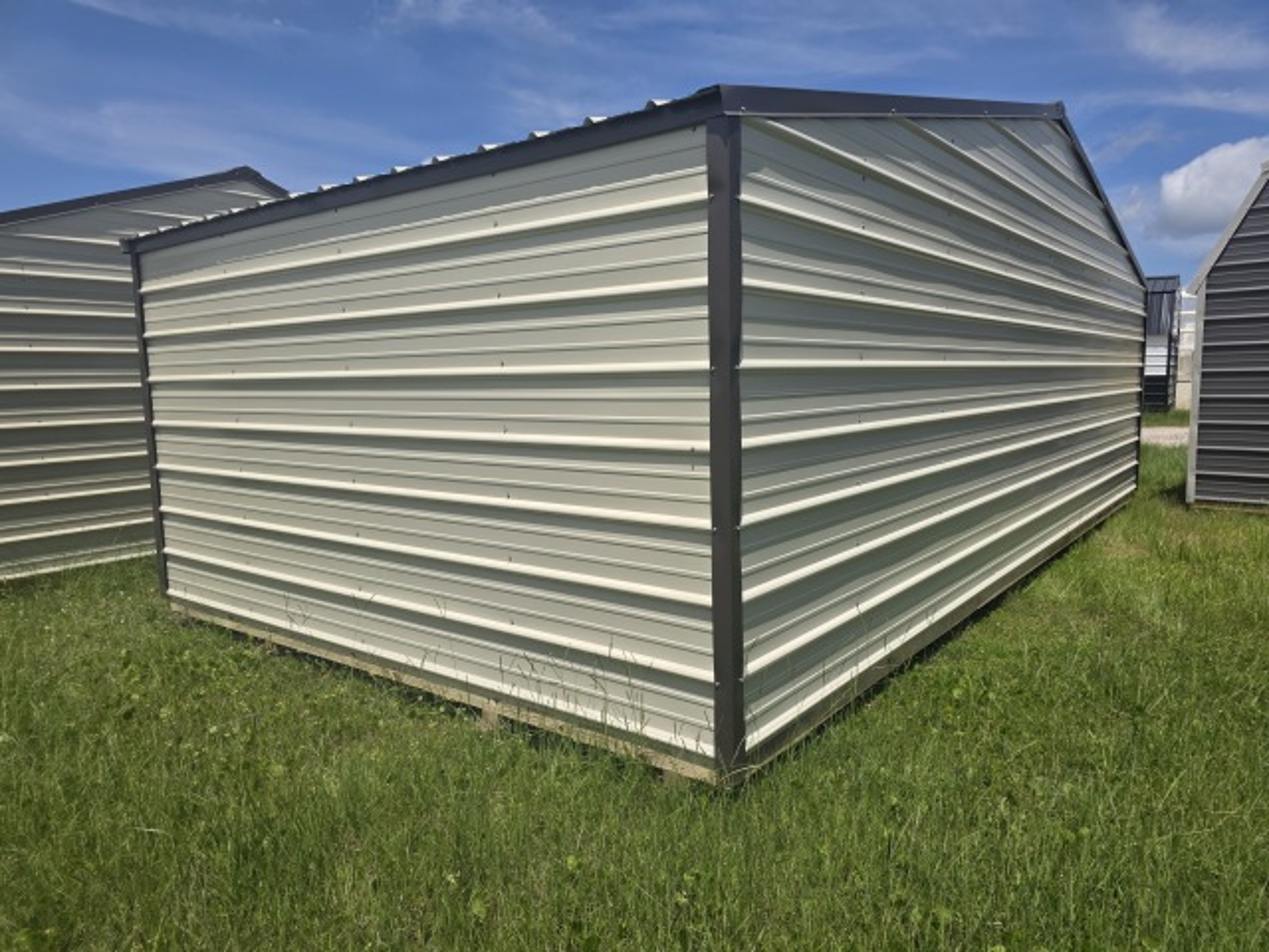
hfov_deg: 73.9
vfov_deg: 58.9
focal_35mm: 23
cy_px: 476
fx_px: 843
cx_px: 634
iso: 64
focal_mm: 6.3
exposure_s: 1/7944
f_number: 1.7
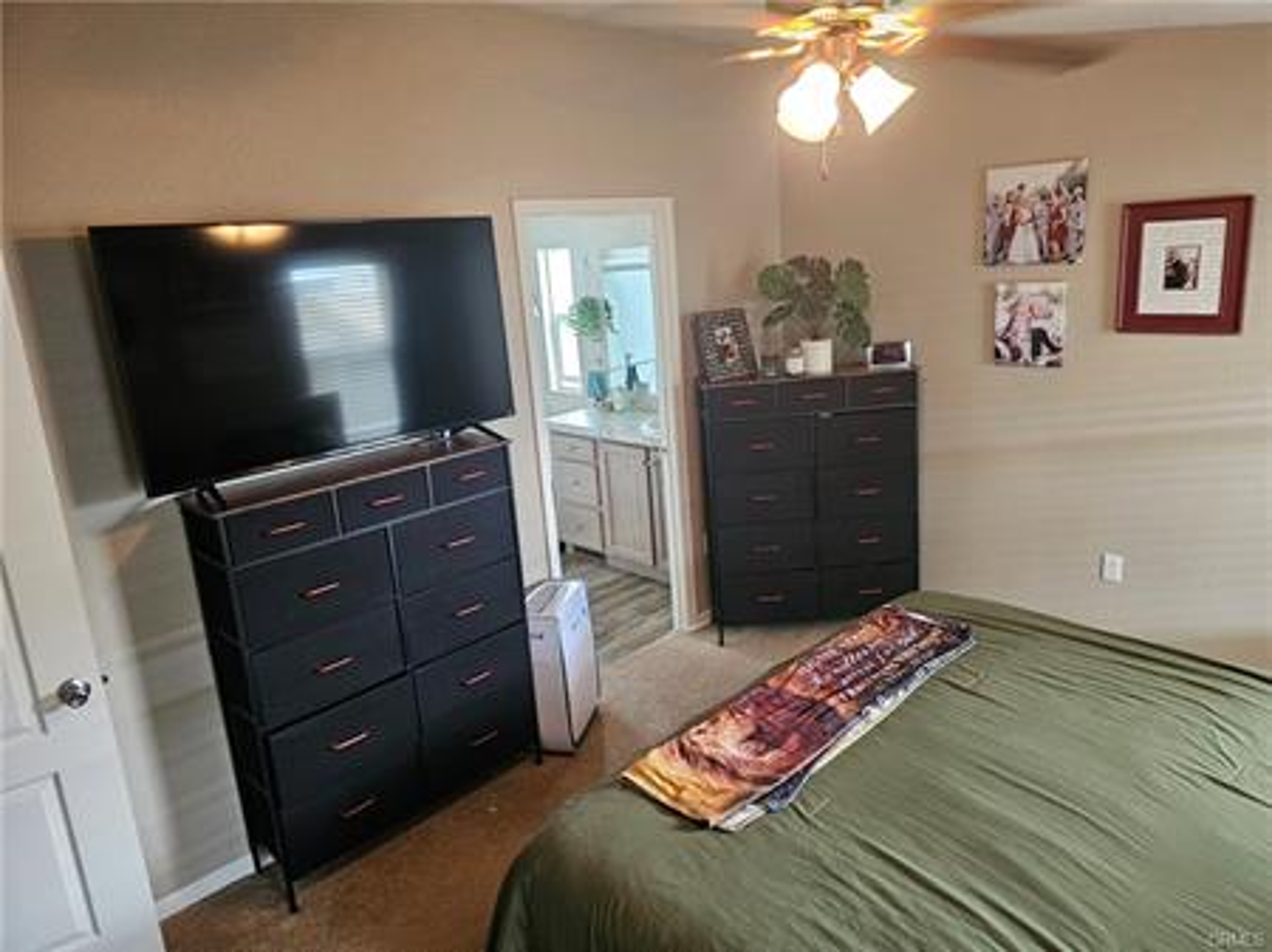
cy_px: 476
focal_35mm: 23
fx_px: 845
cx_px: 636
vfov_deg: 58.8
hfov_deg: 74.0
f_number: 1.7
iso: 800
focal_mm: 6.3
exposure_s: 1/60
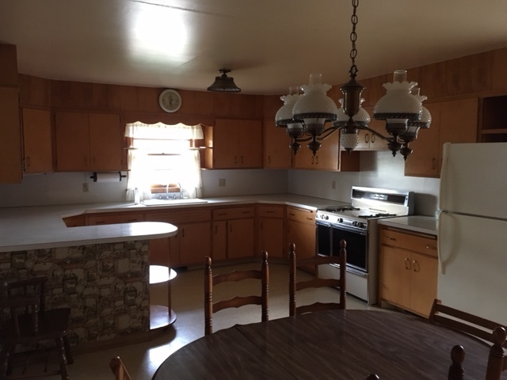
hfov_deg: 61.7
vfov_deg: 48.2
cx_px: 254
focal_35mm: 29
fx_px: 425
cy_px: 190
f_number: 2.2
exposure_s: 1/17
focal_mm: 4.15
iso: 200
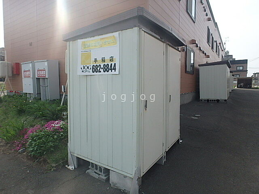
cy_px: 97
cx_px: 130
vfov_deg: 63.4
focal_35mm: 21
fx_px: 157
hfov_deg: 79.0
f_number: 3.5
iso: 125
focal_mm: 3.7
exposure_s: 1/800
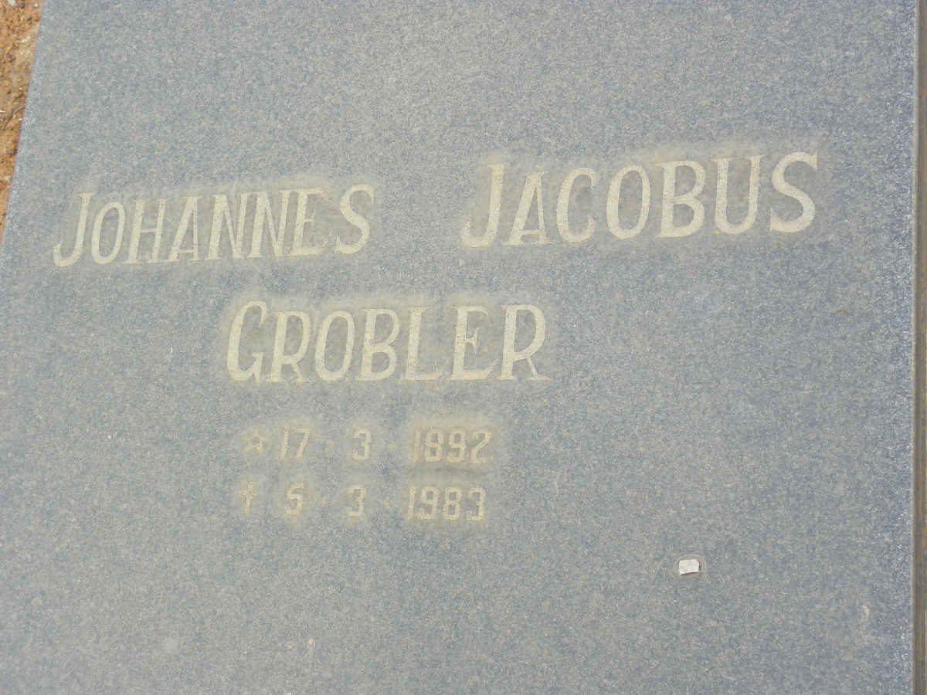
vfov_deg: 30.3
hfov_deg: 39.7
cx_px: 464
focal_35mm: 48
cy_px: 348
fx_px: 1285
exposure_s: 1/160
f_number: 4.5
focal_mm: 8.5
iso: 64
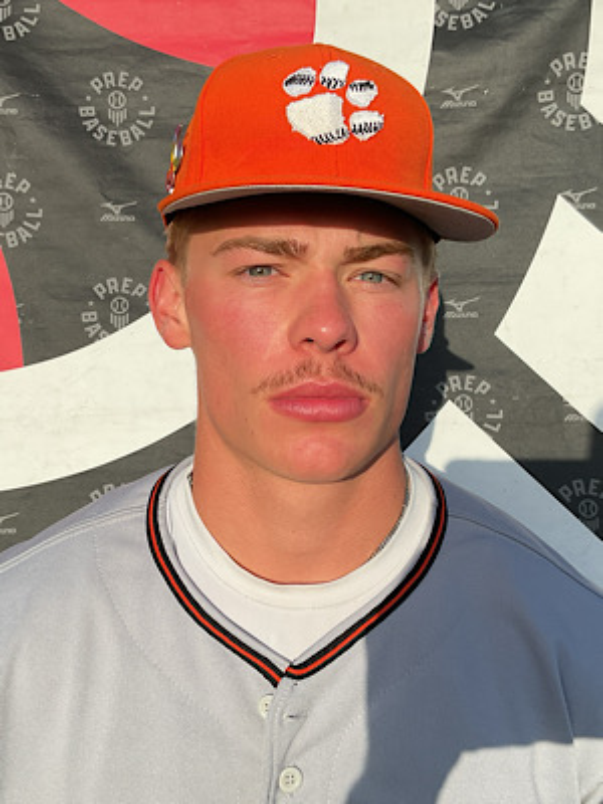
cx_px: 302
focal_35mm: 29
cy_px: 402
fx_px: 674
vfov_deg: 61.7
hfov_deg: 48.2
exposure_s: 1/1912
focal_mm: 3
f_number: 1.8
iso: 16
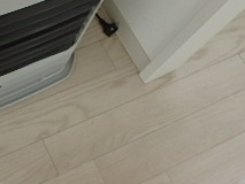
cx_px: -18
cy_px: -43
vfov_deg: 21.5
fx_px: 446
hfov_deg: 28.2
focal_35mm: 63
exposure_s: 1/60
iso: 200
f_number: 3.5
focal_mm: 3.7
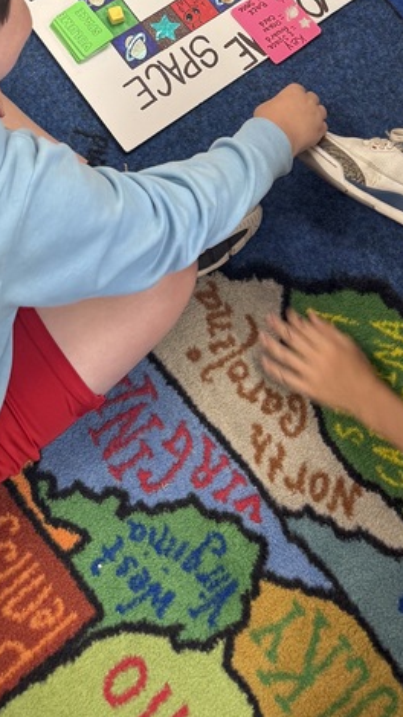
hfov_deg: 21.0
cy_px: -63
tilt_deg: -57.1
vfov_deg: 32.4
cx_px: 128
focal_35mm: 57
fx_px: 1084
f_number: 1.78
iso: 160
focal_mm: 6.76
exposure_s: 1/60
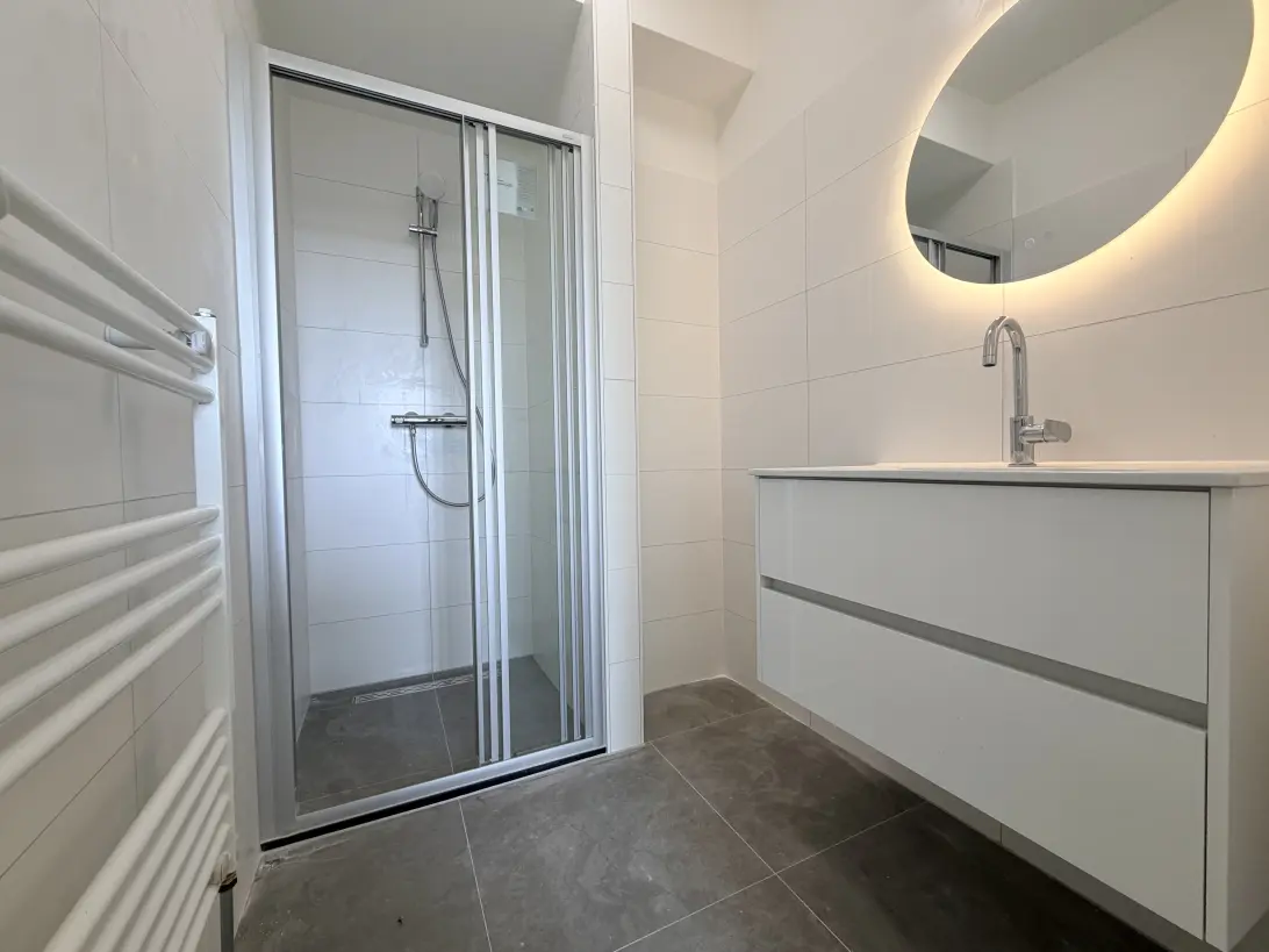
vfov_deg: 85.7
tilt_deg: -0.4
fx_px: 513
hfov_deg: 102.1
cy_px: 476
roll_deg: +1.6
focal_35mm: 14
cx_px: 634
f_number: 2.2
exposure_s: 1/100
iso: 80
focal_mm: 2.22
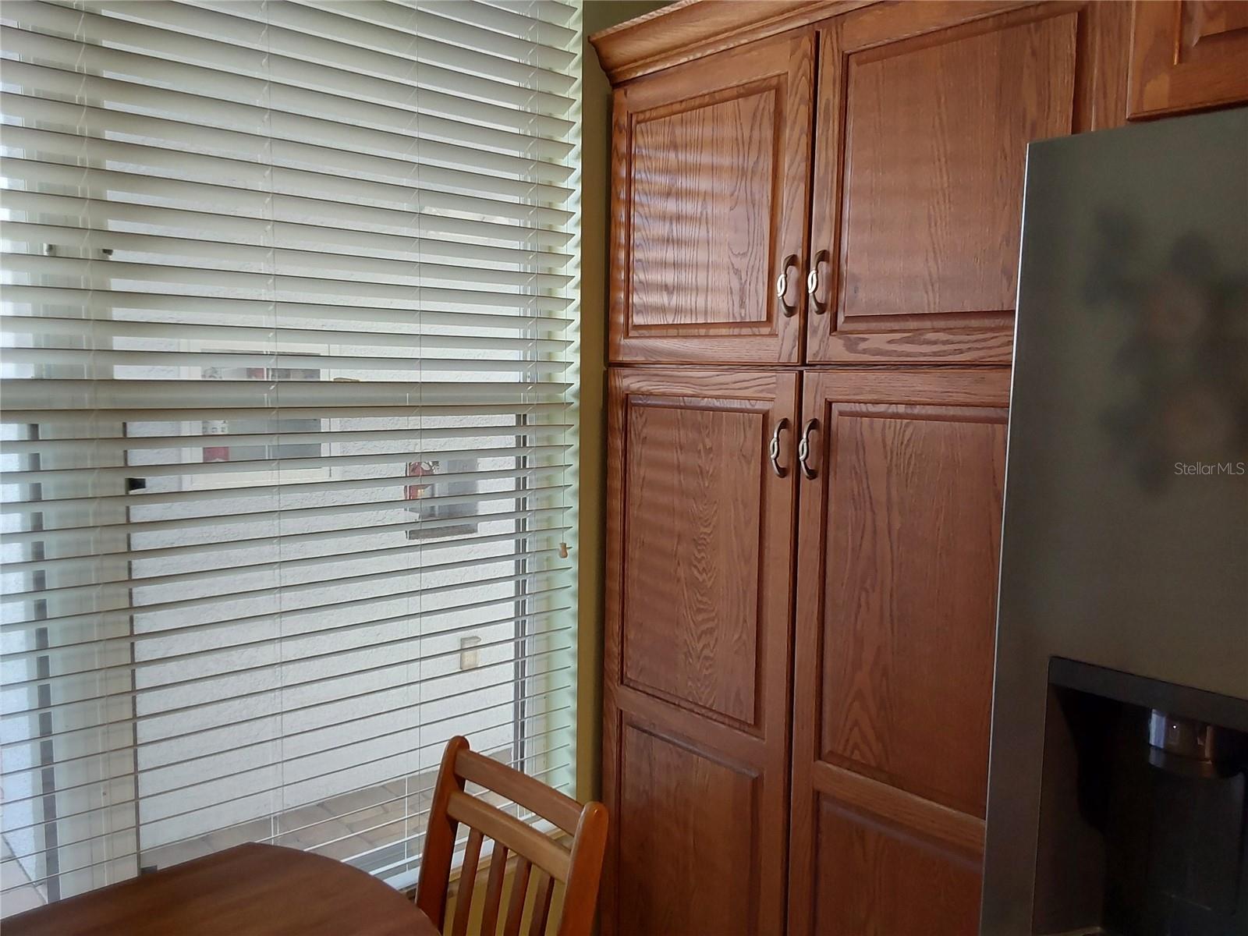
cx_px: 624
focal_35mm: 28
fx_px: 1009
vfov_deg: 49.7
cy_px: 468
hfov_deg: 63.4
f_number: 1.9
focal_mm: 2.91
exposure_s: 1/60
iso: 80
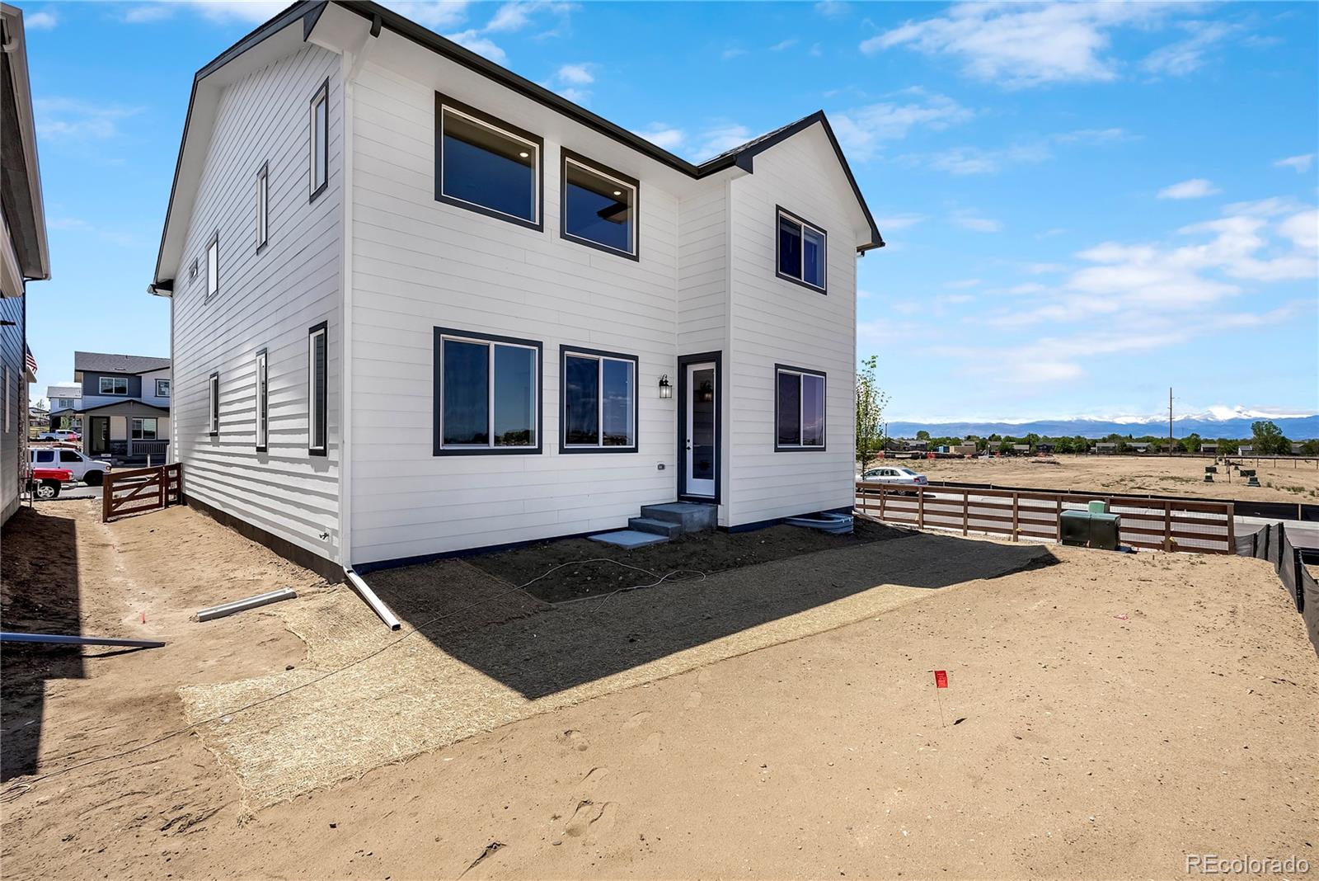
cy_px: 440
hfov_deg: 96.7
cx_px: 660
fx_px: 586
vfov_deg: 73.8
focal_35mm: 16
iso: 200
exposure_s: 1/320
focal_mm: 16
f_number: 8
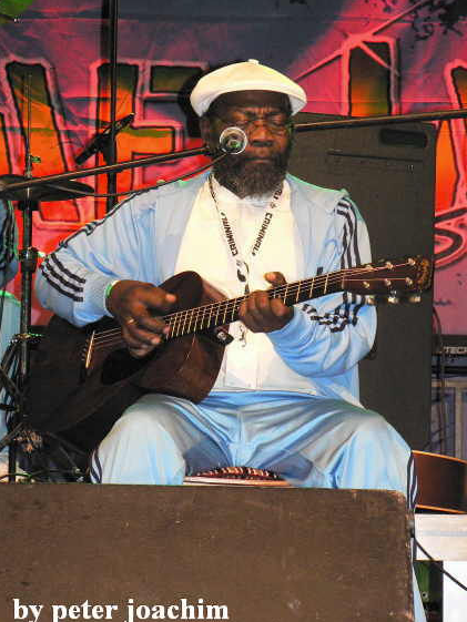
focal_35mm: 100
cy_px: 311
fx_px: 1798
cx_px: 232
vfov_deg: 19.6
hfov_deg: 14.8
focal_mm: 16.9
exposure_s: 1/60
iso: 400
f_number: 3.2
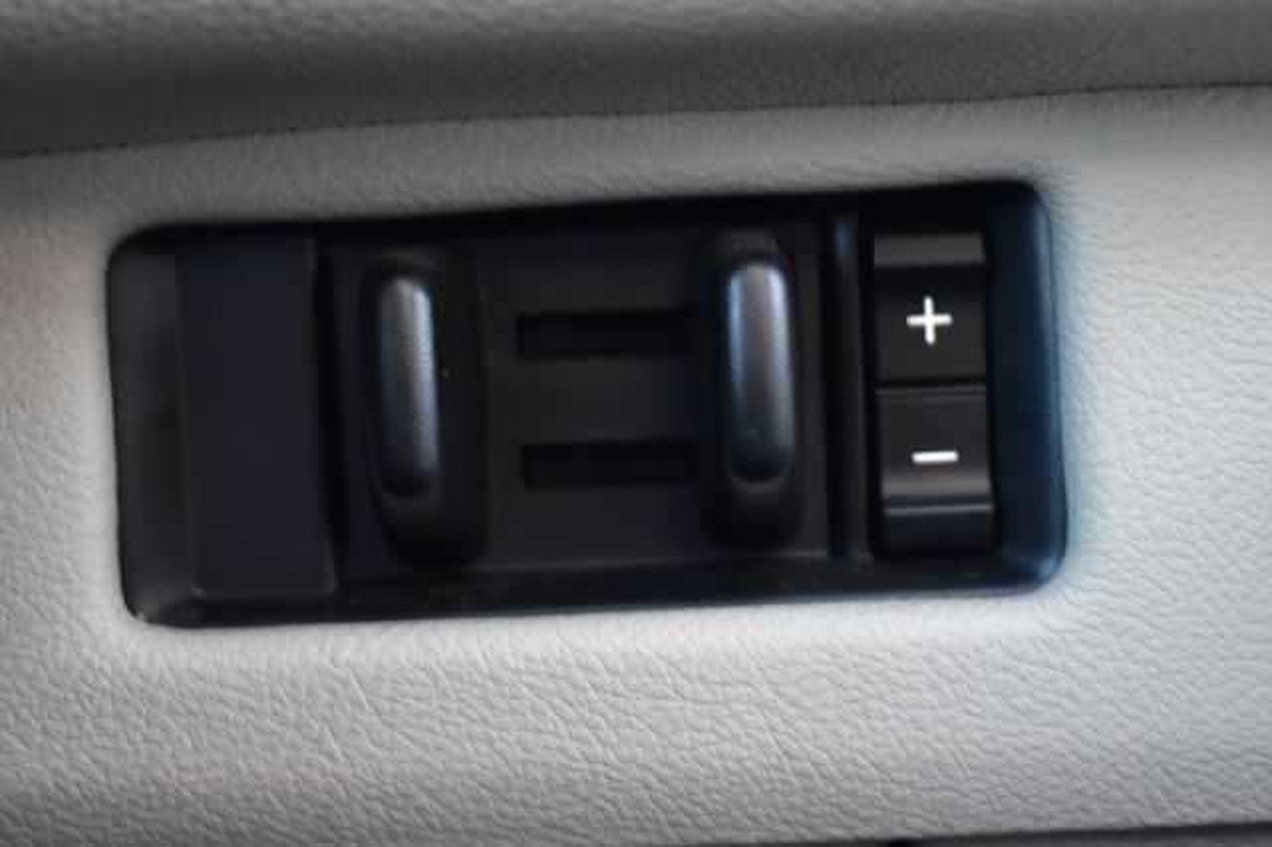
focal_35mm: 54
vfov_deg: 25.0
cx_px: 636
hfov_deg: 36.9
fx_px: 1907
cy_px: 424
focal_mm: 36
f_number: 4.8
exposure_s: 1/6
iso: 1600
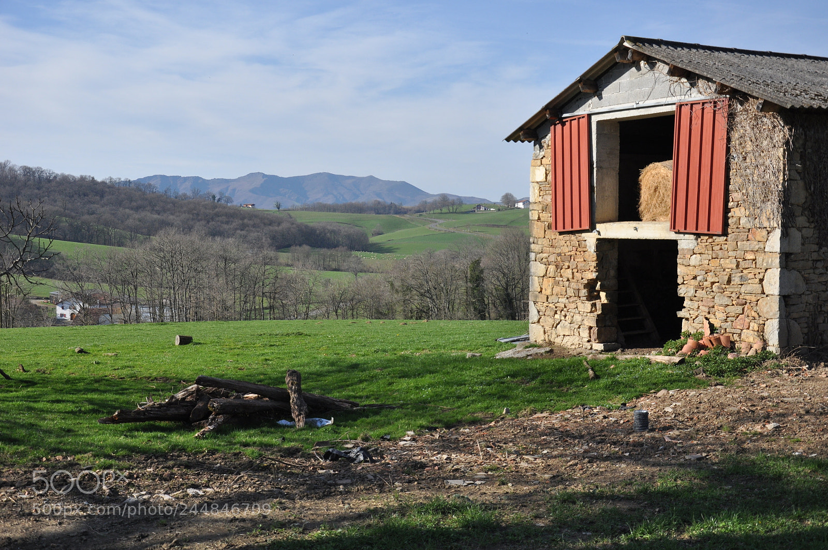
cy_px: 275
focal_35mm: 48
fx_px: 1103
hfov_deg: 41.2
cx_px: 414
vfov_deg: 28.0
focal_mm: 32
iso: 400
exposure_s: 1/1600
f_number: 6.3
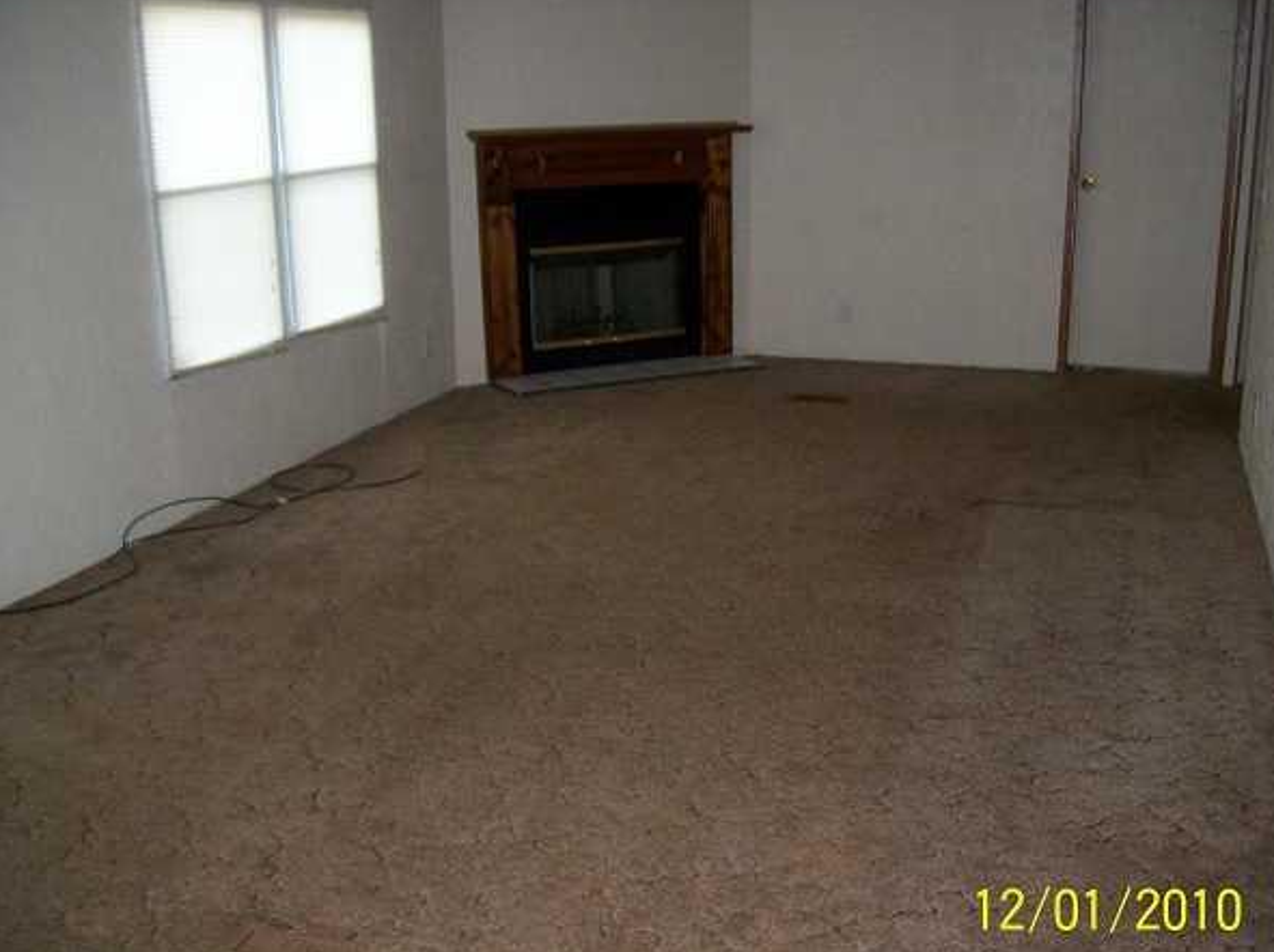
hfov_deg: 47.9
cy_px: 494
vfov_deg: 36.8
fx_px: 1434
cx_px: 651
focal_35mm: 39
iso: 200
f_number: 2.7
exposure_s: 1/64
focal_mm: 6
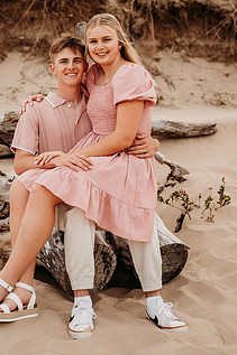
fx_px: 801
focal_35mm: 81
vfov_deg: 25.0
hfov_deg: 16.8
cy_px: 147
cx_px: 79
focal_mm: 57
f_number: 2.8
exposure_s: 1/1000
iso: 320
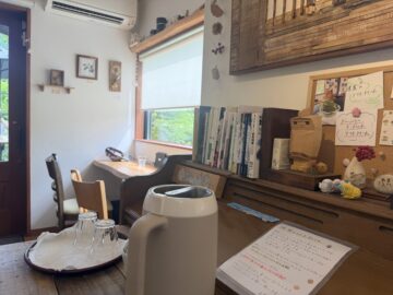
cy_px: 148
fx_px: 272
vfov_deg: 56.8
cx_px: 196
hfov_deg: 71.6
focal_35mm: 24
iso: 80
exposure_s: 1/252
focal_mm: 6.76
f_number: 1.78
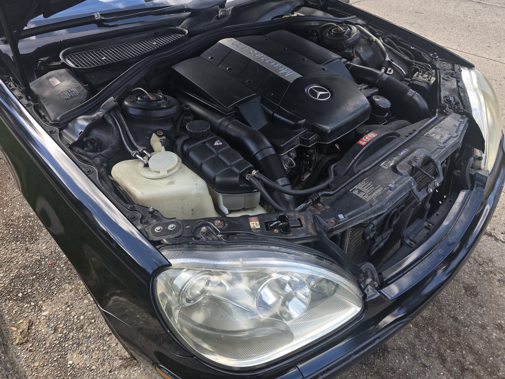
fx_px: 336
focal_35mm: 23
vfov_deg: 58.9
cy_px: 190
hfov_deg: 73.9
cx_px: 252
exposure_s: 1/120
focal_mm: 6.3
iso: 16
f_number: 1.7
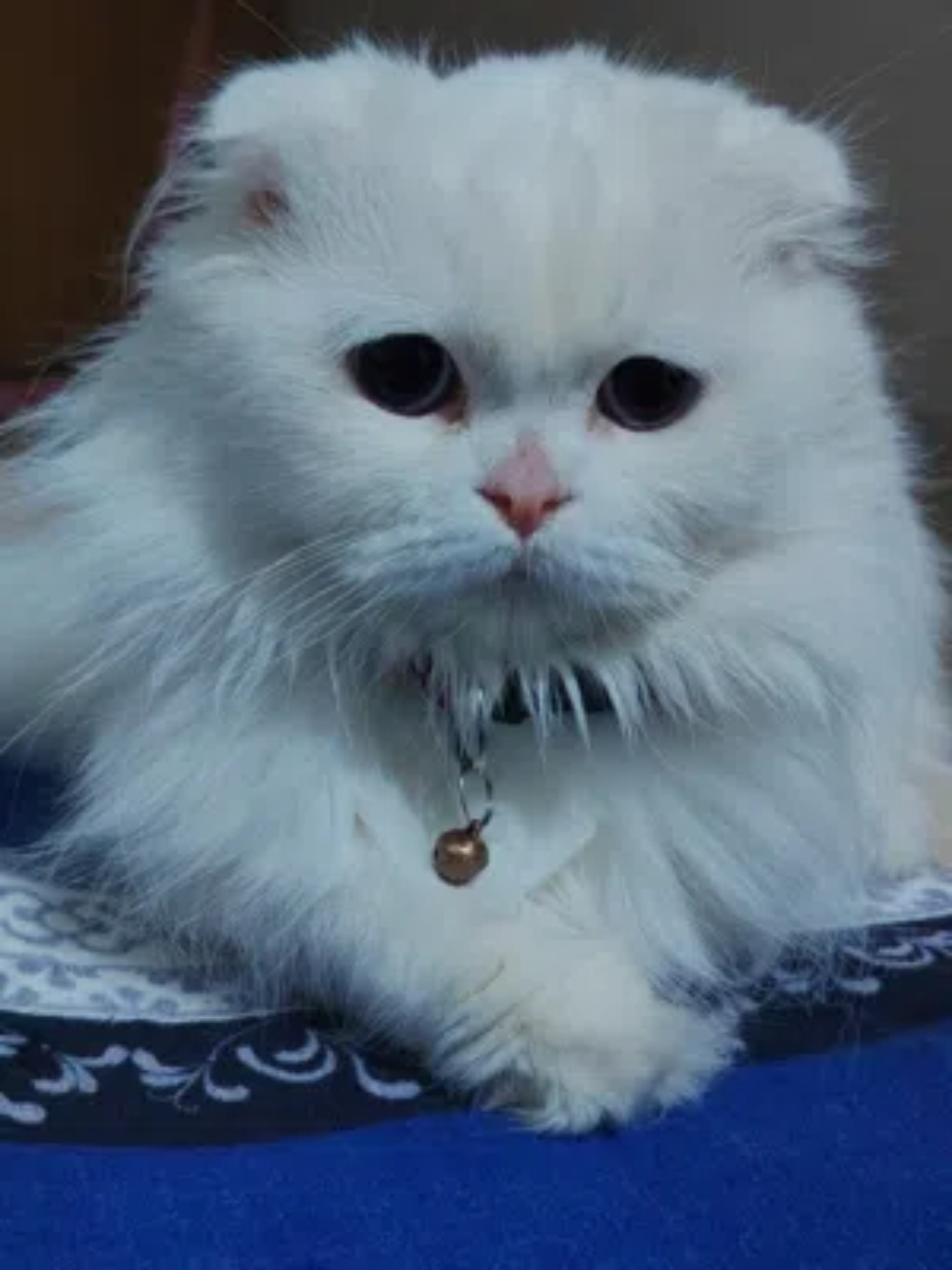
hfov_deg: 30.9
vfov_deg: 40.4
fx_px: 1723
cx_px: 476
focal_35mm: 47
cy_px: 635
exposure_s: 1/25
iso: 2316
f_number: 1.75
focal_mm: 5.25
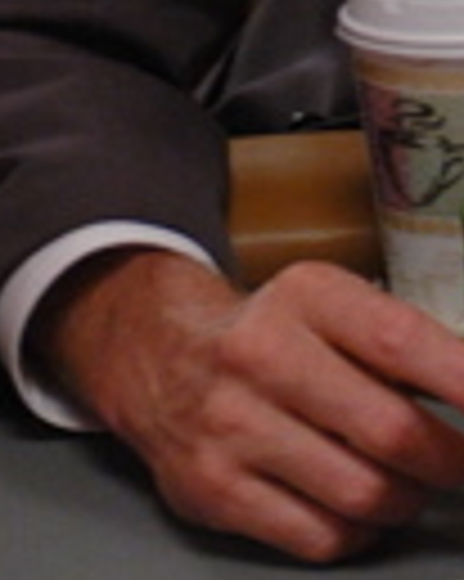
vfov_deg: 4.2
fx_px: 7871
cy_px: -70
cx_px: 671
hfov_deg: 3.4
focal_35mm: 458
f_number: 3.5
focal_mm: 60
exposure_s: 1/80
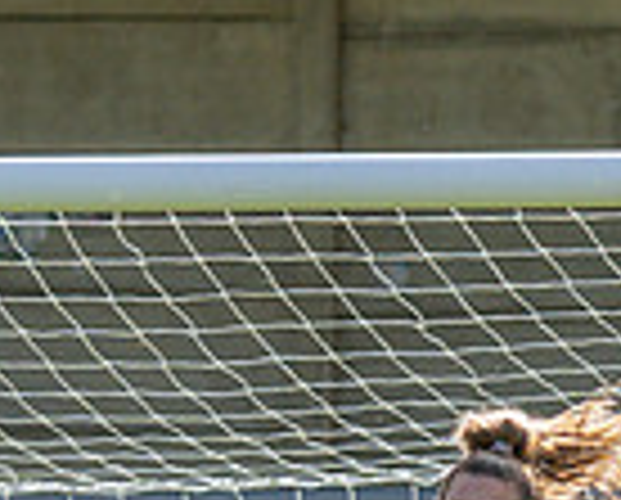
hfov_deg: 0.8
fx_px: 43725
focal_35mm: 2374
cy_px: 635
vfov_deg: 0.7
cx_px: -264
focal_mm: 300
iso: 200
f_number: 2.8
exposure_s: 1/3200
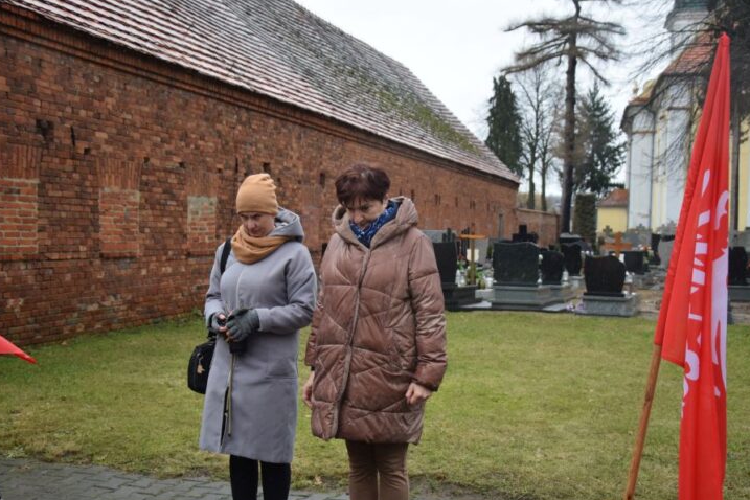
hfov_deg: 43.6
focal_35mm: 45
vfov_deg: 29.9
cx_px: 359
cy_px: 259
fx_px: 937
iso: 900
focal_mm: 28
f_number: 4
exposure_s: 1/500
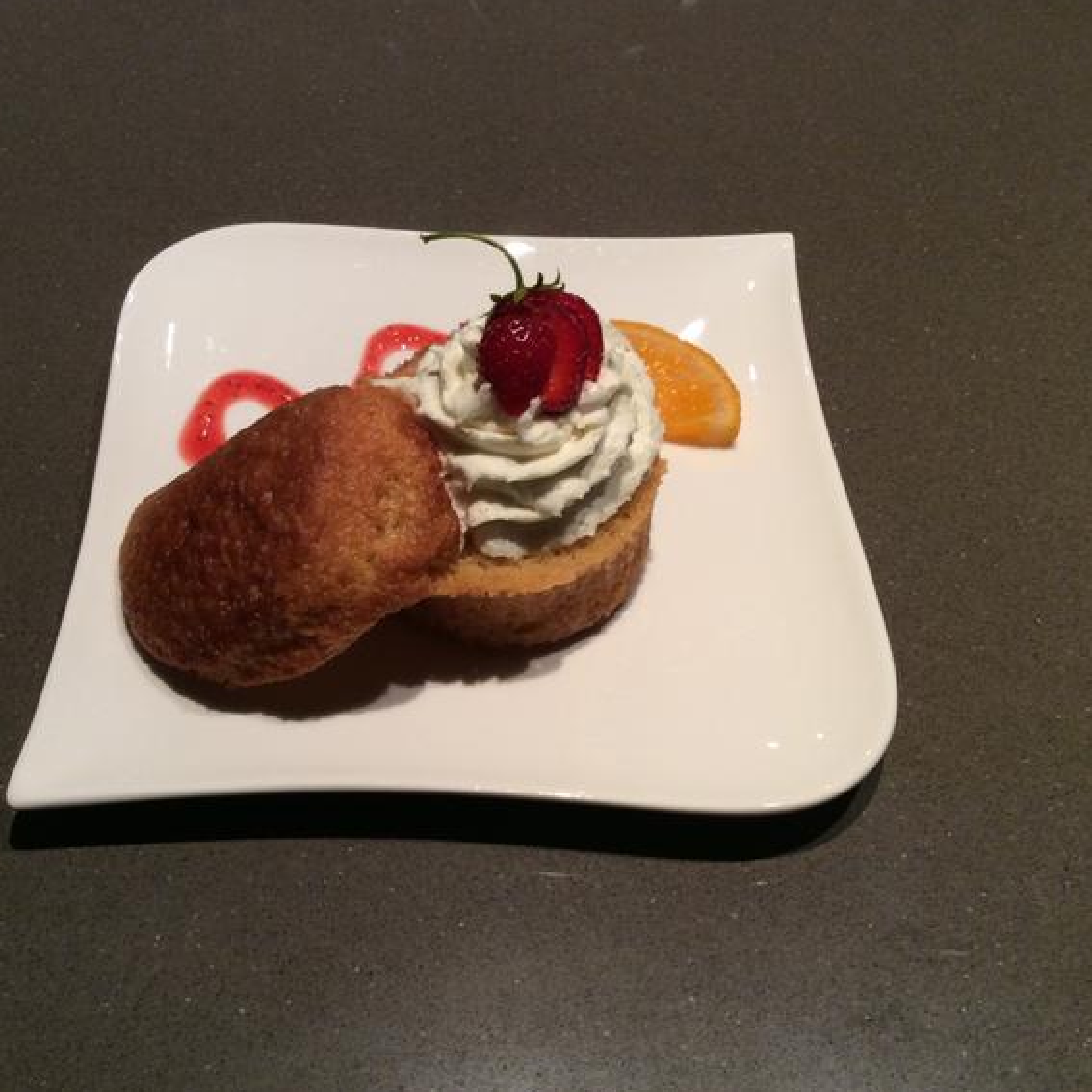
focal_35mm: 40
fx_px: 1428
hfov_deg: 41.8
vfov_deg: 41.9
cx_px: 496
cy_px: 526
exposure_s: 1/25
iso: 50
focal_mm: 3.3
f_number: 2.4
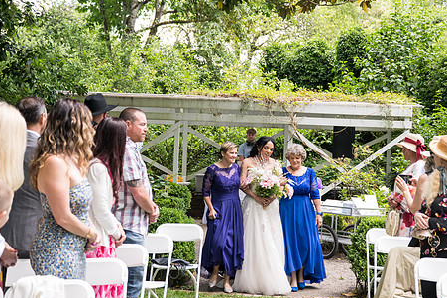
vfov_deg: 18.9
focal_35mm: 72
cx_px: 265
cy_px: 146
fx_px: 894
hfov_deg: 28.0
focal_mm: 56
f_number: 3.5
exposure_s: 1/400
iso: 640
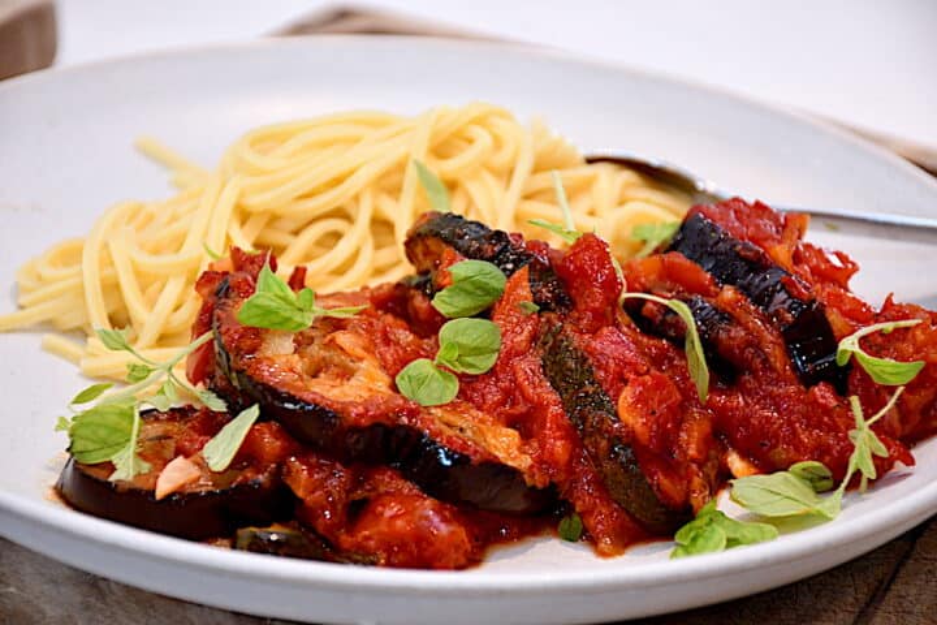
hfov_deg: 15.2
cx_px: 468
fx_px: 3513
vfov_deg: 10.2
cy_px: 312
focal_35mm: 135
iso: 1100
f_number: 5.3
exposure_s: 1/60
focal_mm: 90
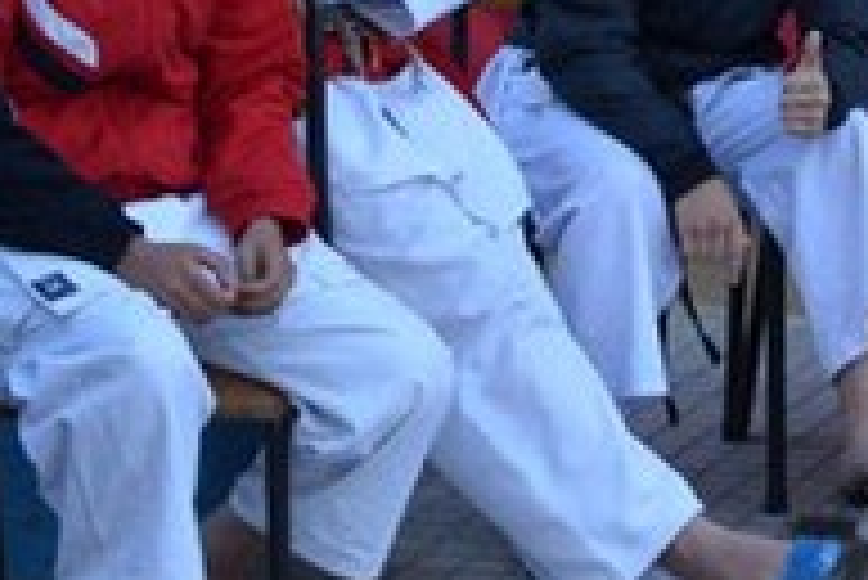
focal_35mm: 199
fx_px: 4802
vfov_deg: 6.9
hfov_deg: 10.1
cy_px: -137
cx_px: 1214
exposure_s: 1/125
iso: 200
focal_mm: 40
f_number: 5.6
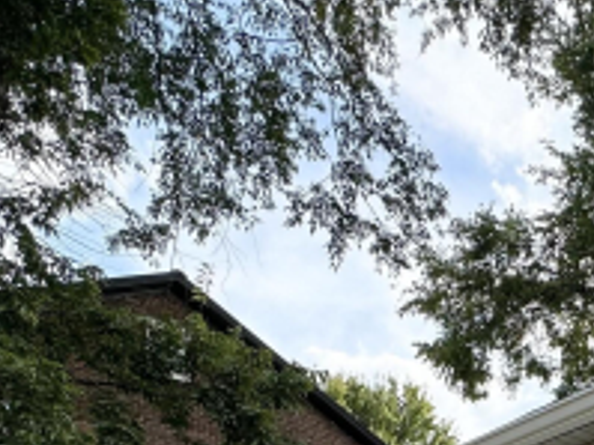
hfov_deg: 36.1
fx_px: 806
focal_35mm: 47
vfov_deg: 24.4
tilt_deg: +3.9
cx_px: 604
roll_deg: +1.6
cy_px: 657
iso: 40
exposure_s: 1/449
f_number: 2.2
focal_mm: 2.22
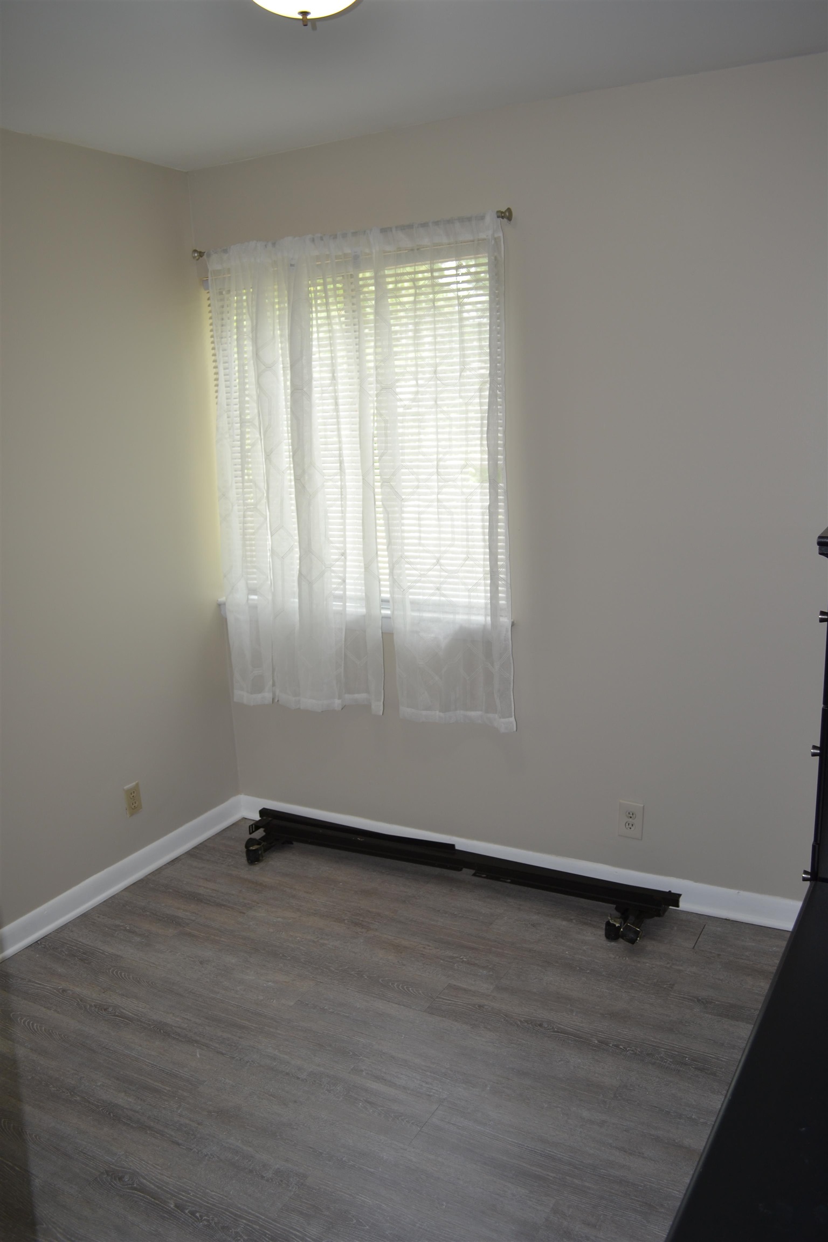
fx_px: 931
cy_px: 621
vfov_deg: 67.4
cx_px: 414
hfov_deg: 47.9
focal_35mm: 27
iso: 100
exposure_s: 1/60
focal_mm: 18
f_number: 3.5
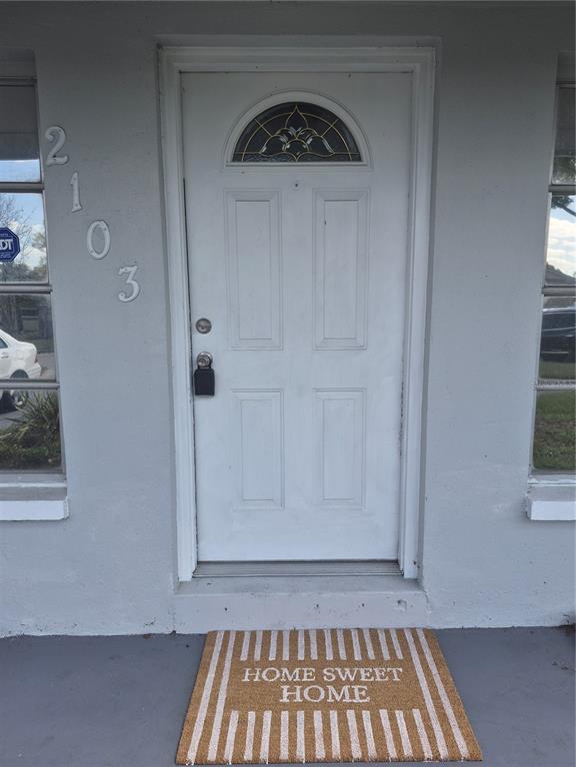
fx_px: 510
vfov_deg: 73.9
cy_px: 384
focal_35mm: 23
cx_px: 288
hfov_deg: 58.9
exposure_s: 1/694
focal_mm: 5.4
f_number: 1.8
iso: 25
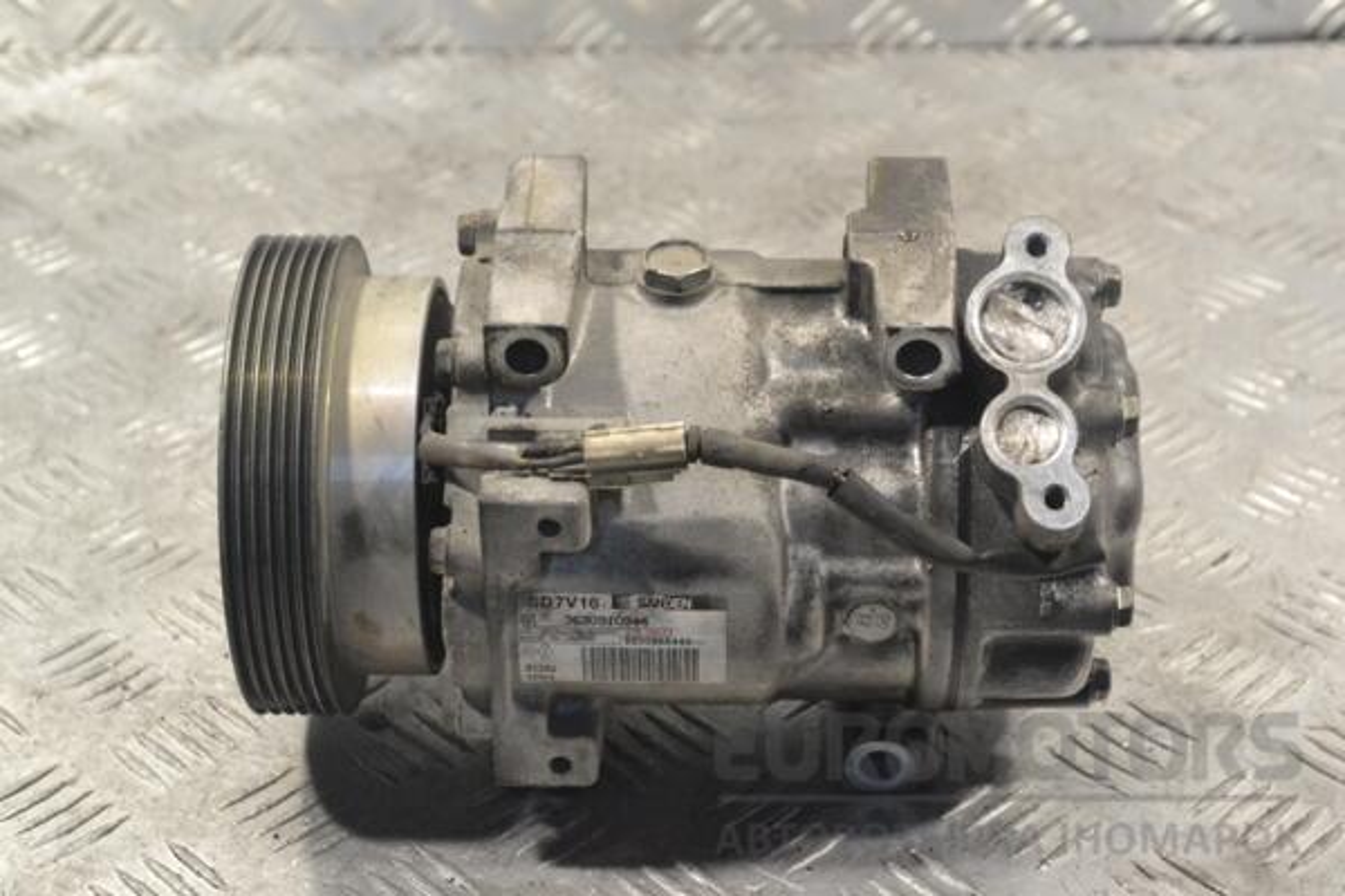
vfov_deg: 18.9
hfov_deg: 28.1
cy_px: 448
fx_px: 2690
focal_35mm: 72
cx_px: 672
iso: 3200
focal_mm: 48
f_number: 8
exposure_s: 1/250
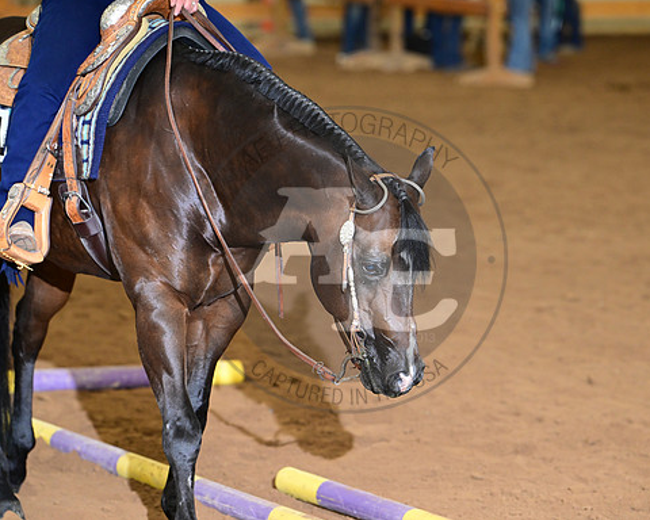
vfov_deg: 6.8
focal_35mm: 227
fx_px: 4367
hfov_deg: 8.5
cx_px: 347
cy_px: 259
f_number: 4.5
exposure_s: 1/200
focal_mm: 200
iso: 2000
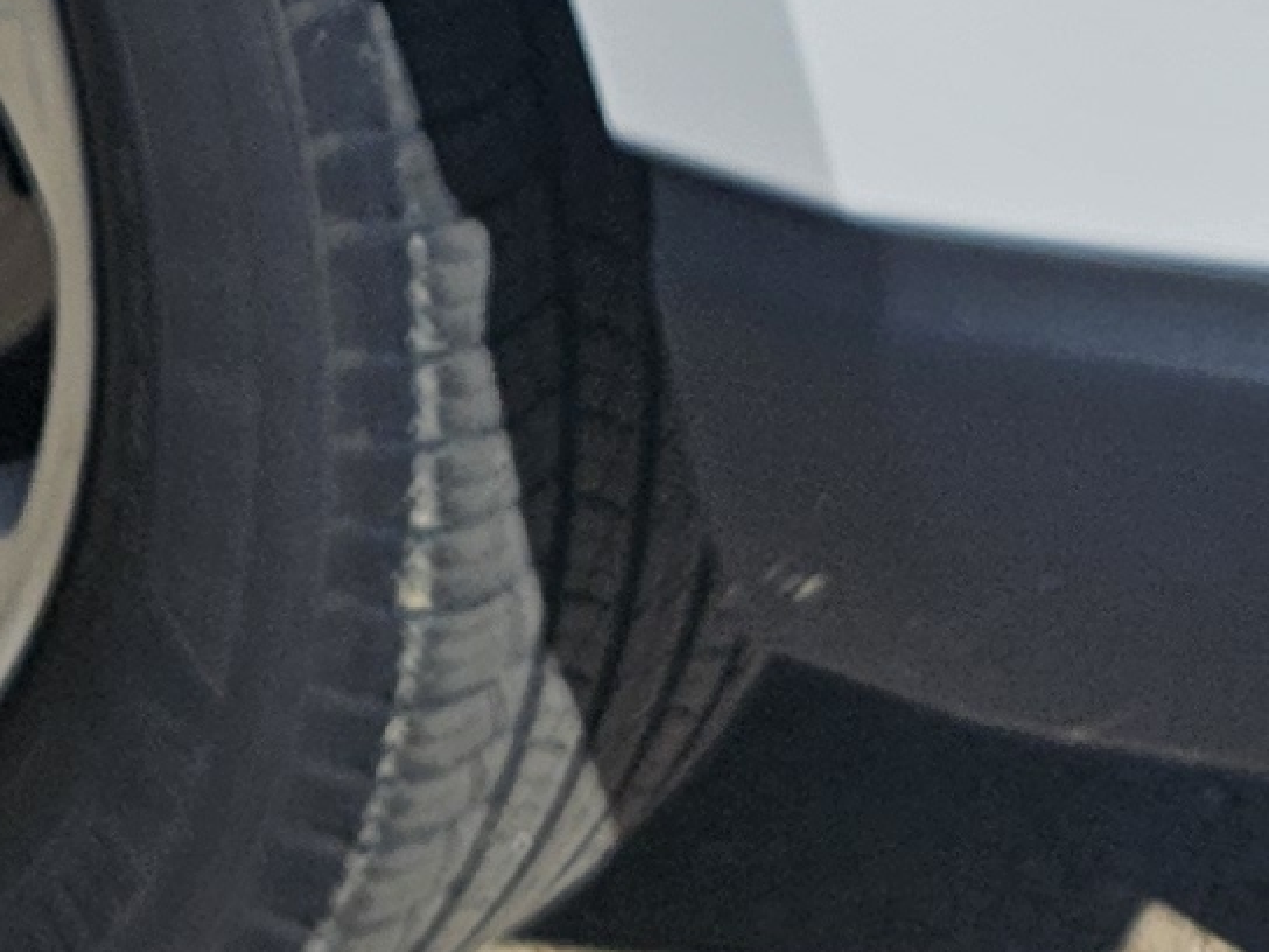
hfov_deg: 11.7
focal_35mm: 169
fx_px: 6195
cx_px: 485
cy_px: -1846
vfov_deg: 7.7
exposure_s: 1/4120
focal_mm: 5.4
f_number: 1.8
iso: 25
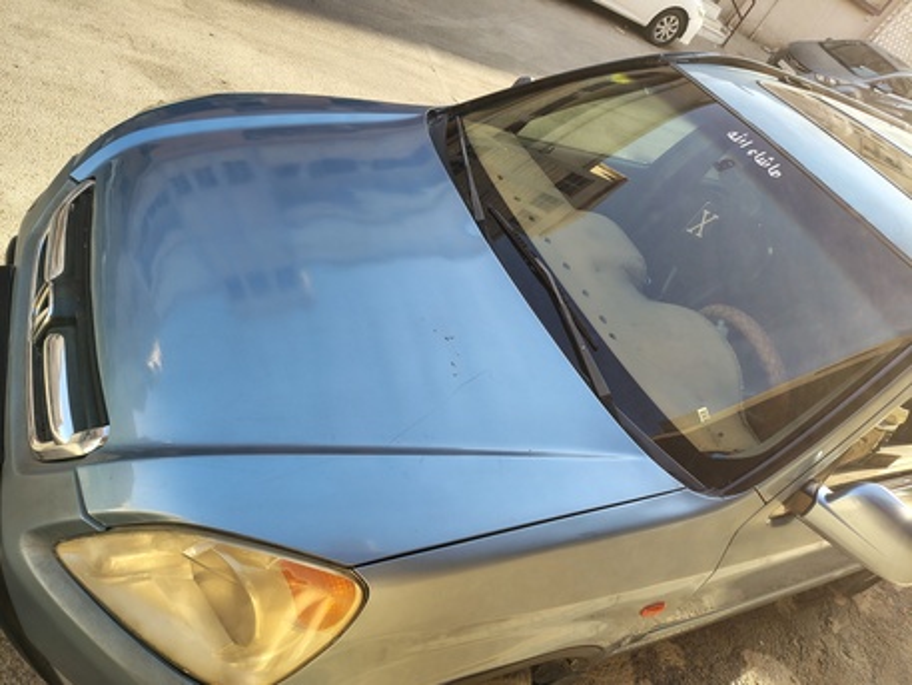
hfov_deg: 71.6
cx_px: 456
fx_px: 632
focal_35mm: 24
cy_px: 342
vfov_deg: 56.8
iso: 100
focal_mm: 5.56
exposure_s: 1/219
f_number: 1.8
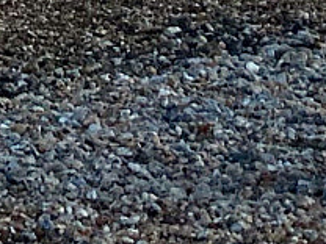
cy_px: -443
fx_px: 2025
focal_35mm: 215
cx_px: -397
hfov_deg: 8.6
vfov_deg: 6.4
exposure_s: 1/9
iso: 100
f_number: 1.8
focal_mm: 3.99
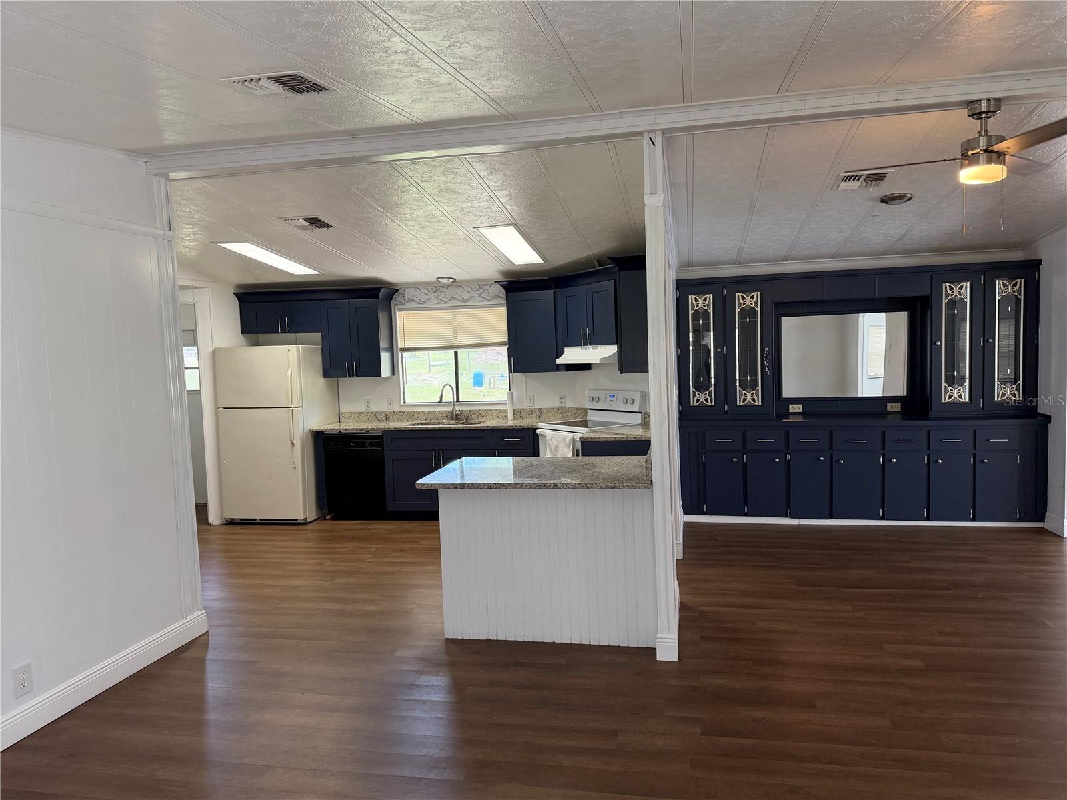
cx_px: 534
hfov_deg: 71.6
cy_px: 400
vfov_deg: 56.8
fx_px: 740
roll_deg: +2.6
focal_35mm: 24
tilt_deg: -4.0
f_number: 1.78
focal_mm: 6.76
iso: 250
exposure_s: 1/120
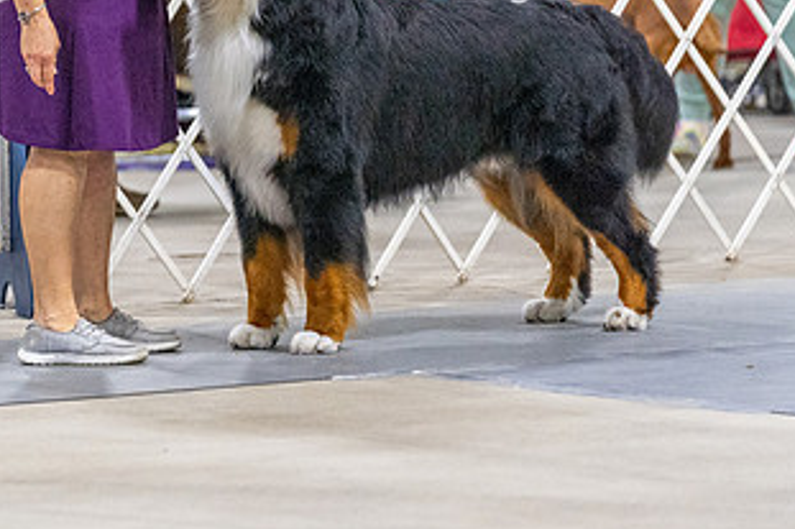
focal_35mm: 297
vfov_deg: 4.6
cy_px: 58
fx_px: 6555
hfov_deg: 6.9
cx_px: 261
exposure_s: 1/320
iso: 6400
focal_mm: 159
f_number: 3.2
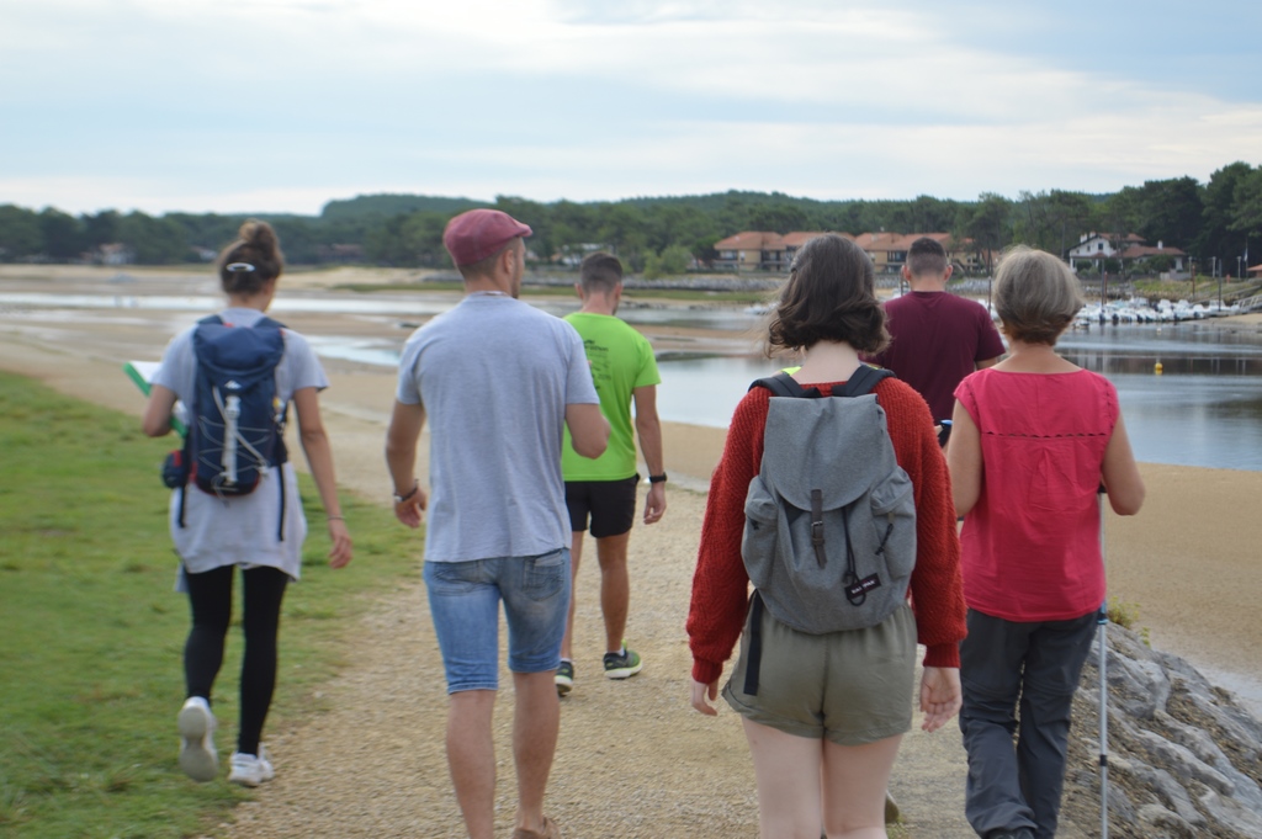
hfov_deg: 24.6
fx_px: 2890
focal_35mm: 82
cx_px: 631
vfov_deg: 16.5
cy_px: 420
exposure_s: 1/200
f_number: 7.1
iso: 100
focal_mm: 55
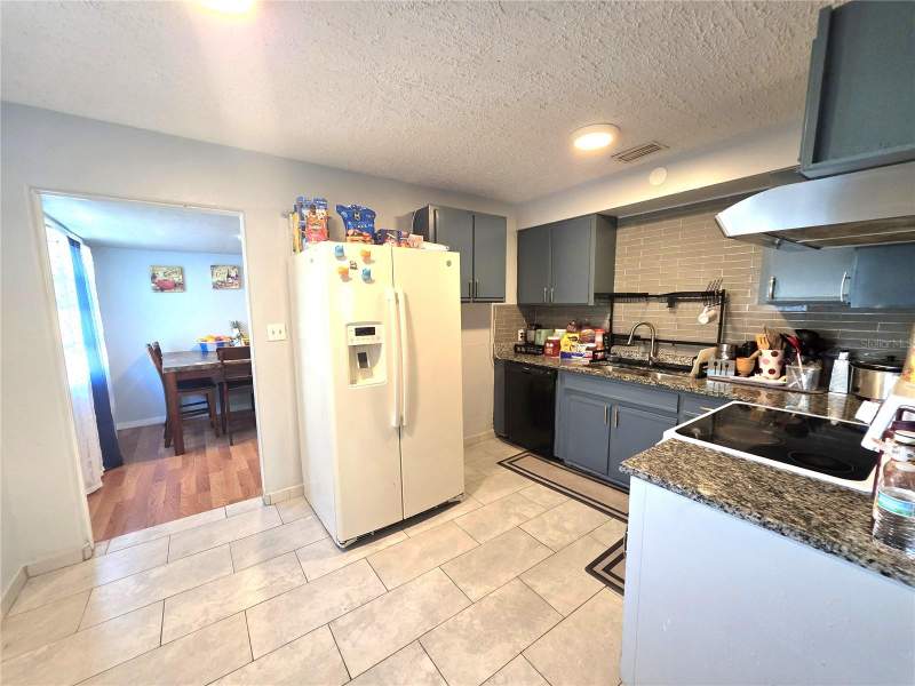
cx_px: 458
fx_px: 344
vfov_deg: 89.9
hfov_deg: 106.2
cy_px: 343
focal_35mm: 13
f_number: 1.9
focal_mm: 2.2
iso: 200
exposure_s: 1/60.2
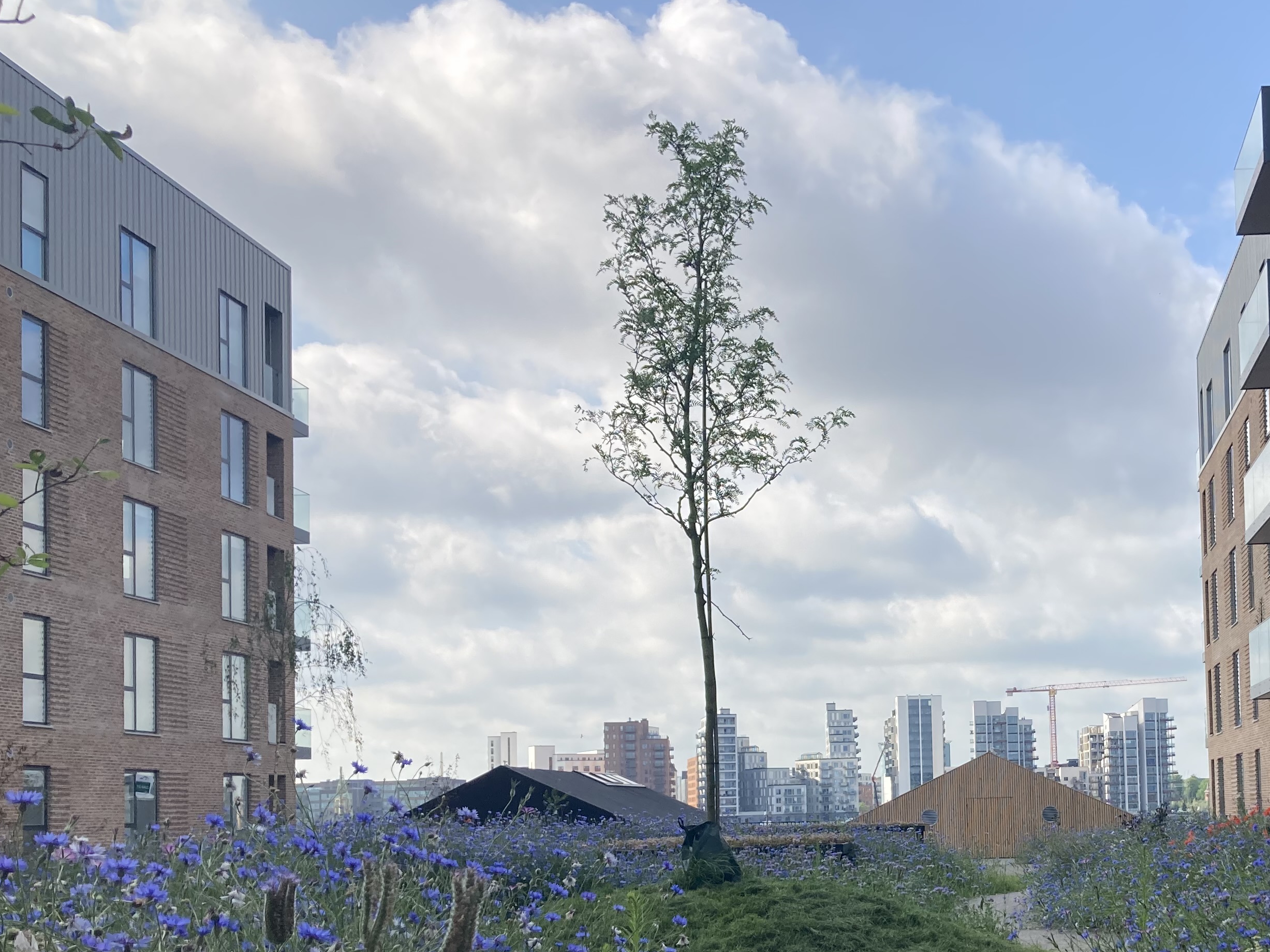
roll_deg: +1.1
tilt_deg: +3.3
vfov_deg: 30.8
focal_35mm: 46
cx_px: 1006
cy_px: 747
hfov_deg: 39.7
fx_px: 1688
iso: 20
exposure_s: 1/1567
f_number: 1.8
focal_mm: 3.99
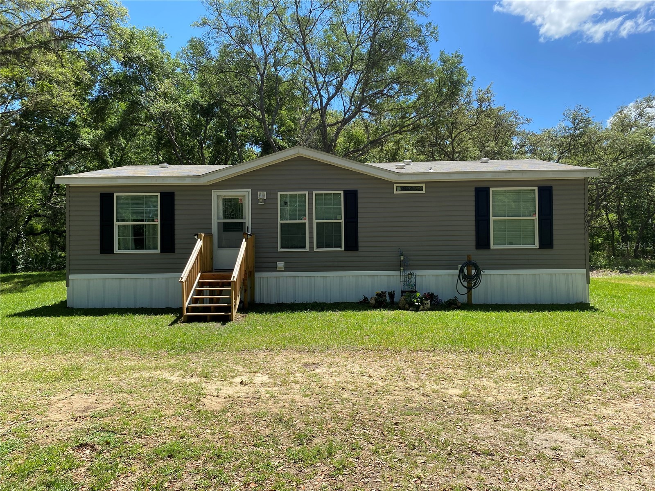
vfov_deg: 53.1
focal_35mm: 26
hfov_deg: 67.3
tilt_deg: +1.0
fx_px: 492
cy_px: 246
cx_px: 328
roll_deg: +1.1
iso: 32
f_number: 1.8
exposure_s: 1/1608
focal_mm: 4.25
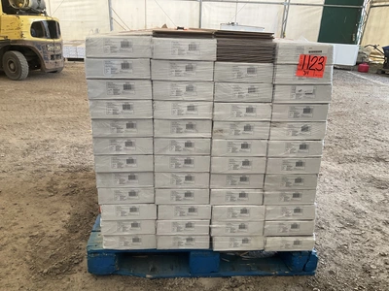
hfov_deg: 61.7
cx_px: 194
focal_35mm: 29
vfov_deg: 48.2
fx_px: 326
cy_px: 146
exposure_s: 1/122
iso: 25
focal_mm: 3
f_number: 1.8
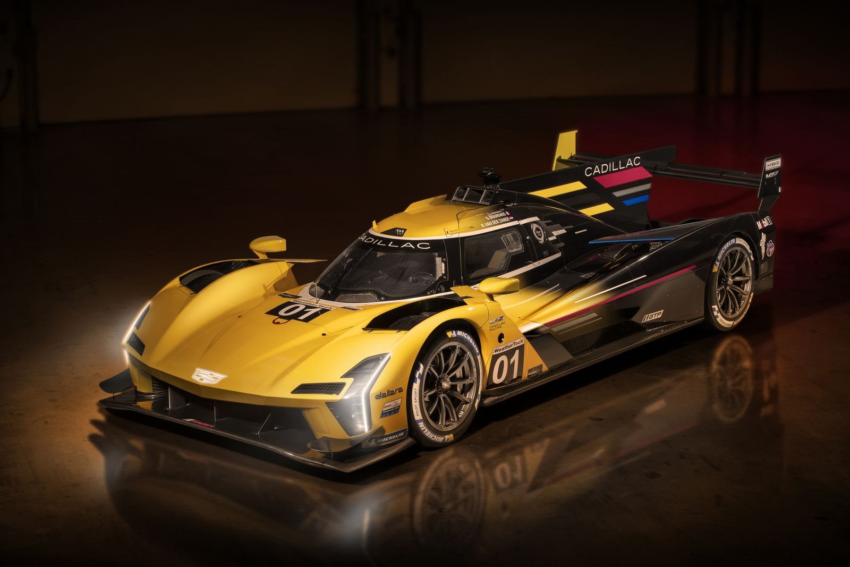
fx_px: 1653
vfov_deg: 19.5
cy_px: 284
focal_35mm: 70
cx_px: 425
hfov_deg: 28.8
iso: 100
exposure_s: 1/100
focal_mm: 70
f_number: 11
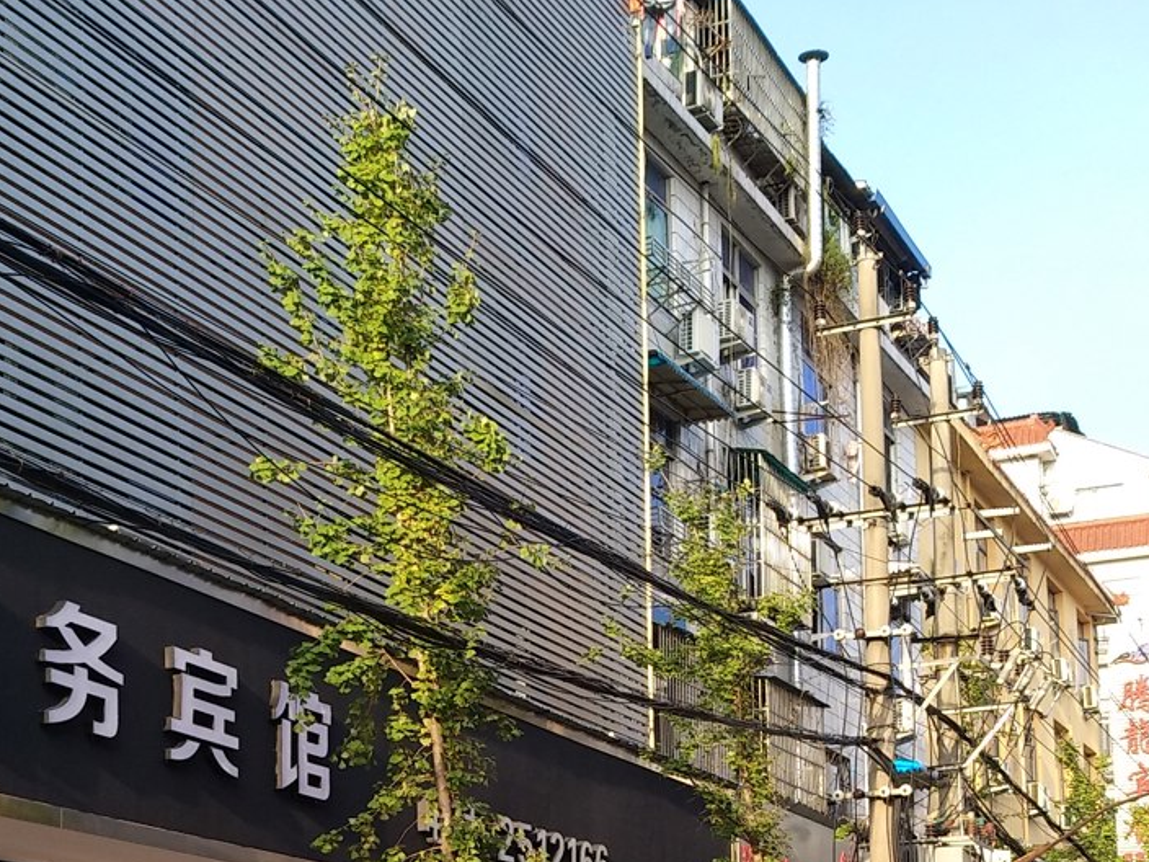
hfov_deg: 36.4
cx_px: 379
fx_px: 1726
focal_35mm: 52
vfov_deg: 26.3
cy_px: 897
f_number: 2.2
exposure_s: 1/209
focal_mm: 3.81
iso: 125
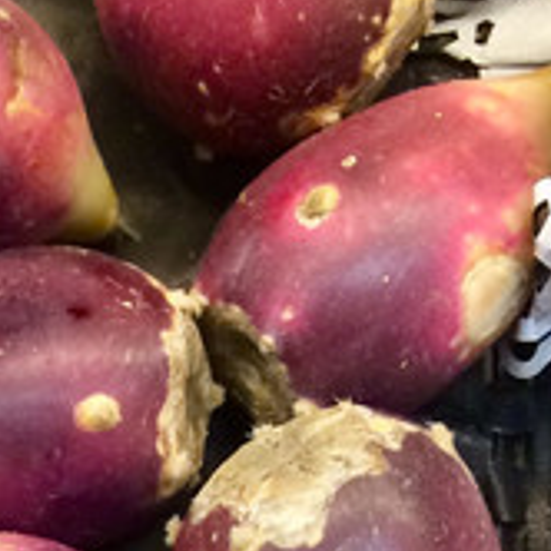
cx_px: -455
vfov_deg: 11.3
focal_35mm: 132
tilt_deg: -62.3
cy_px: 1263
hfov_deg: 12.1
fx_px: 2377
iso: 80
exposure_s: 1/33
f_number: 2.2
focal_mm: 4.15
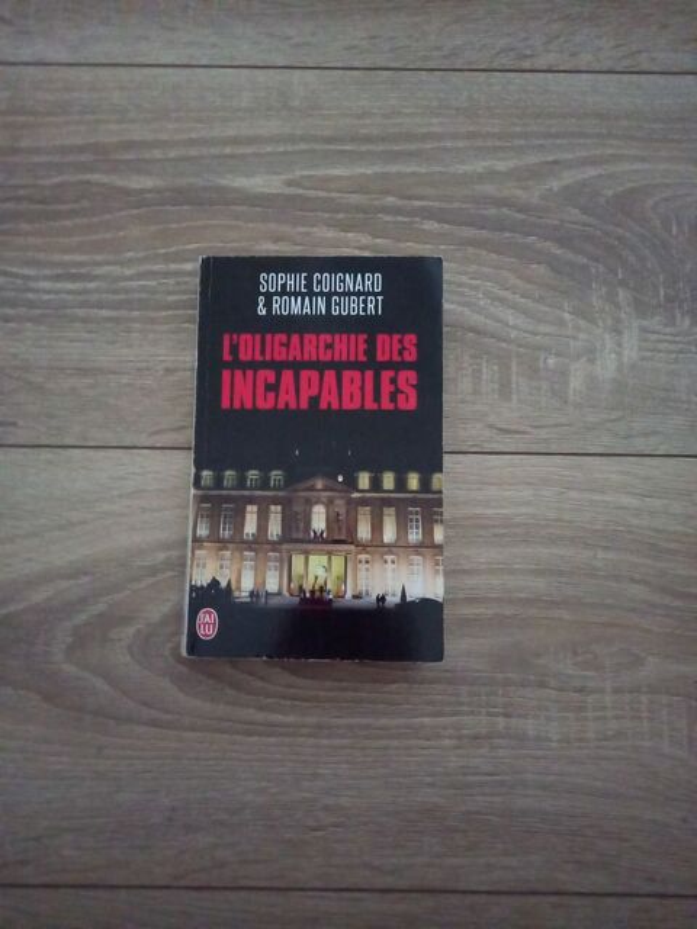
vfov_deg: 69.4
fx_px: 671
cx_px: 348
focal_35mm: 25
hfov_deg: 54.9
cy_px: 464
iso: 3200
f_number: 2
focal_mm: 4.6
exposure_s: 1/16
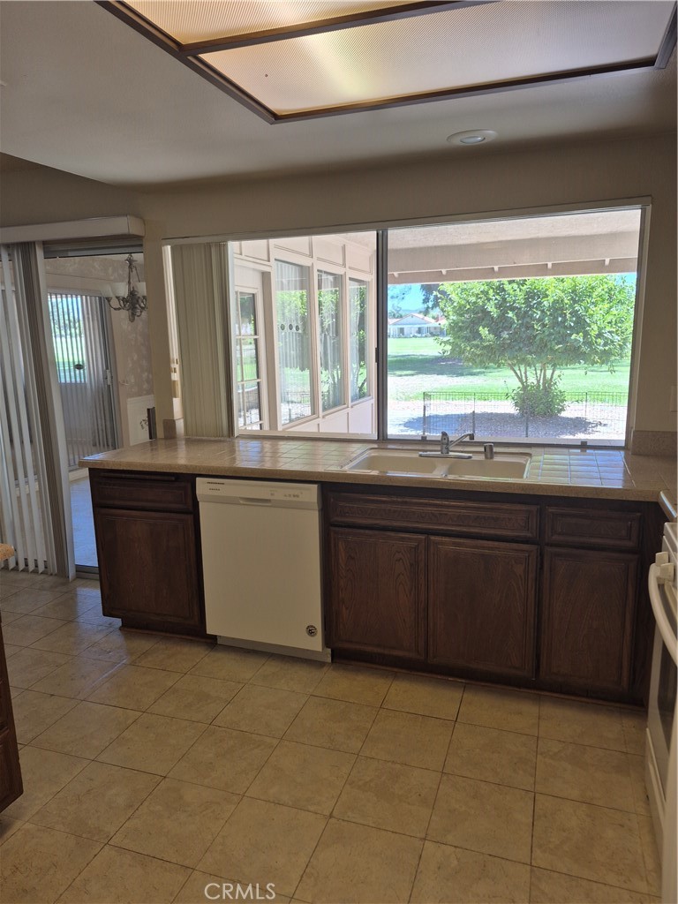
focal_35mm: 23
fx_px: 601
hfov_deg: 58.9
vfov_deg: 73.9
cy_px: 452
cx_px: 339
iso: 32
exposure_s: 1/120
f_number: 1.8
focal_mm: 5.4
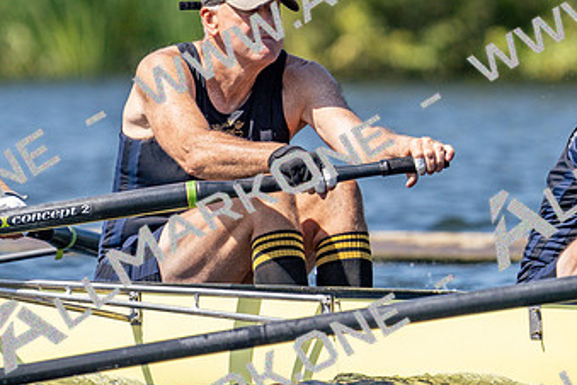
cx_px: 344
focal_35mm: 792
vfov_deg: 1.7
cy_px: 110
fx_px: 12693
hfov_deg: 2.6
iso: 400
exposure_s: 1/2000
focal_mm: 463
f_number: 6.3
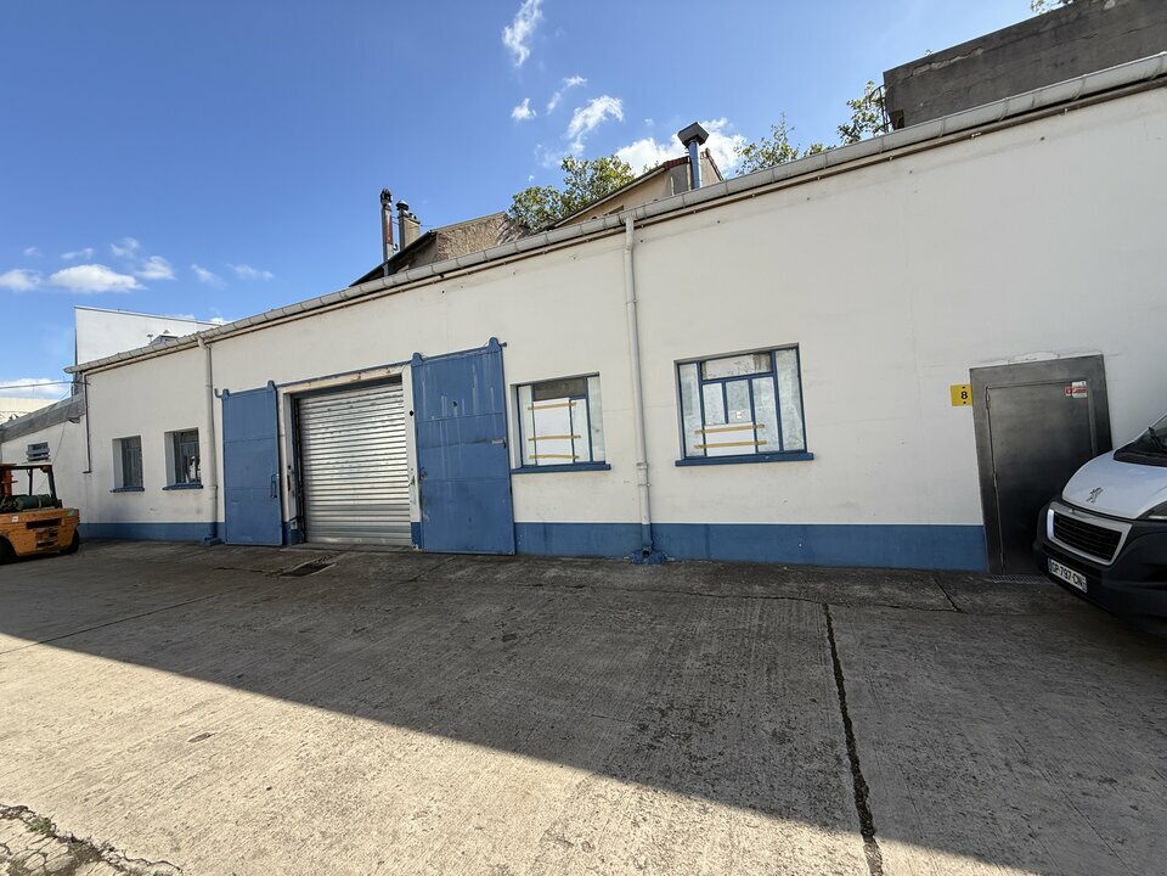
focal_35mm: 14
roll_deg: +2.8
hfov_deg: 102.1
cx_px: 584
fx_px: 472
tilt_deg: +2.7
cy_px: 438
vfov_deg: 85.7
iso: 50
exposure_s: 1/1285
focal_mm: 2.22
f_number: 2.2
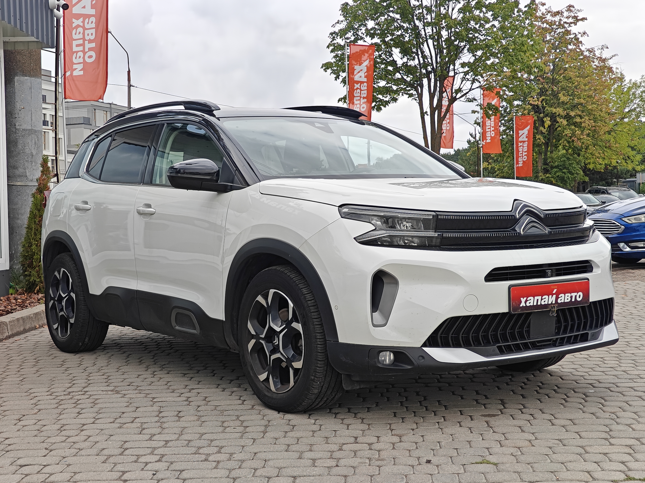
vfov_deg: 30.9
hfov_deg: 40.4
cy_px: 242
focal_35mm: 47
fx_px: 876
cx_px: 322
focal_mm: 7.08
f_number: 2
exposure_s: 1/890
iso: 50
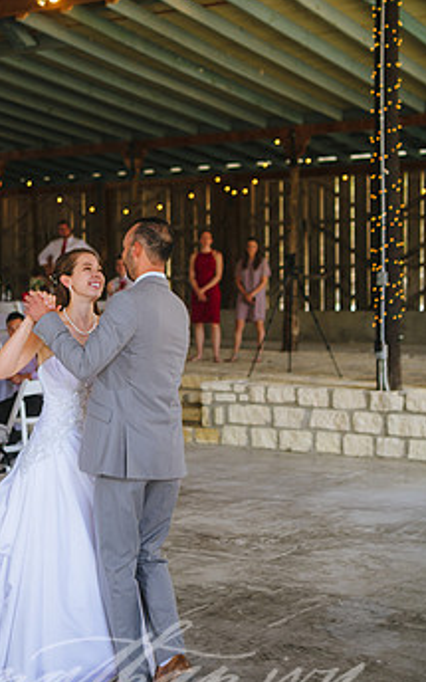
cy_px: 313
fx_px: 1189
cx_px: 133
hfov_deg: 20.2
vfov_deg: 32.0
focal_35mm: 64
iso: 160
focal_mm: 48
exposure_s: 1/160
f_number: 2.8
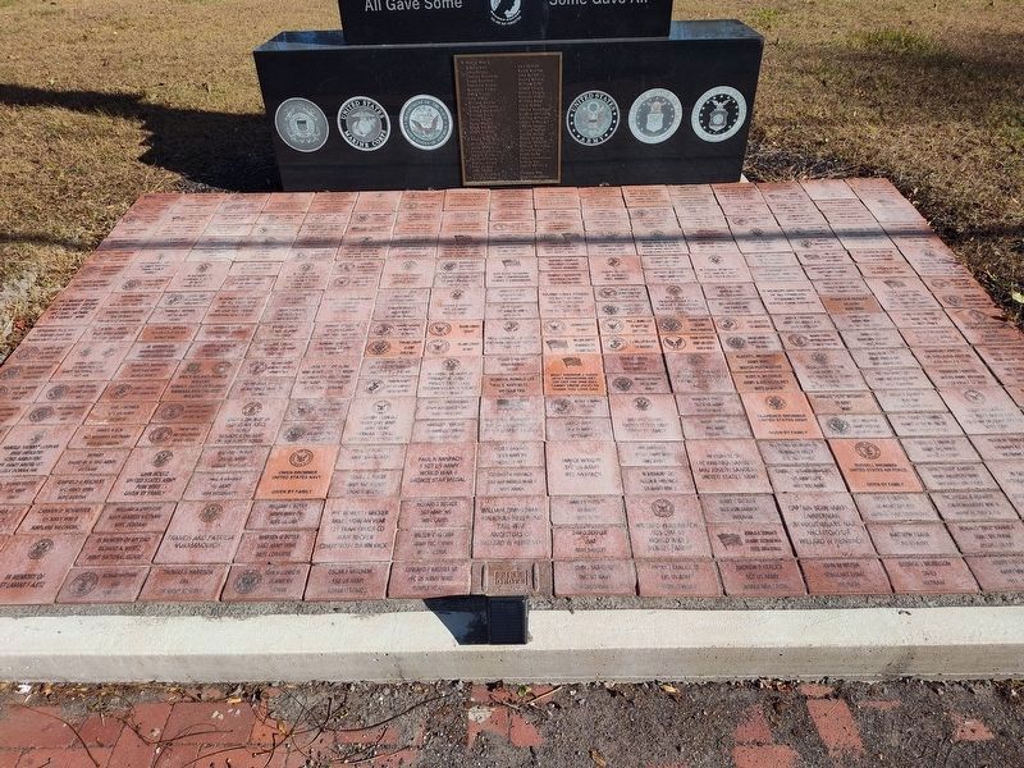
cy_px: 384
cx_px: 512
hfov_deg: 73.9
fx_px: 680
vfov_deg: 58.9
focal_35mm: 23
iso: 100
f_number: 1.8
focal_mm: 5.56
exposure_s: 1/1089
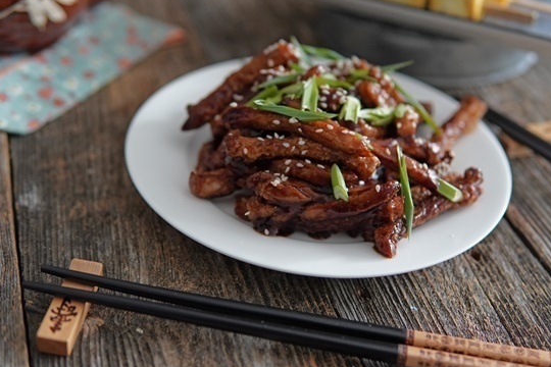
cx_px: 298
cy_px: 173
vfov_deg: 27.0
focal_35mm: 50
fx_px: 765
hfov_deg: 39.6
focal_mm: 30
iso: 800
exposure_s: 1/60
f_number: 2
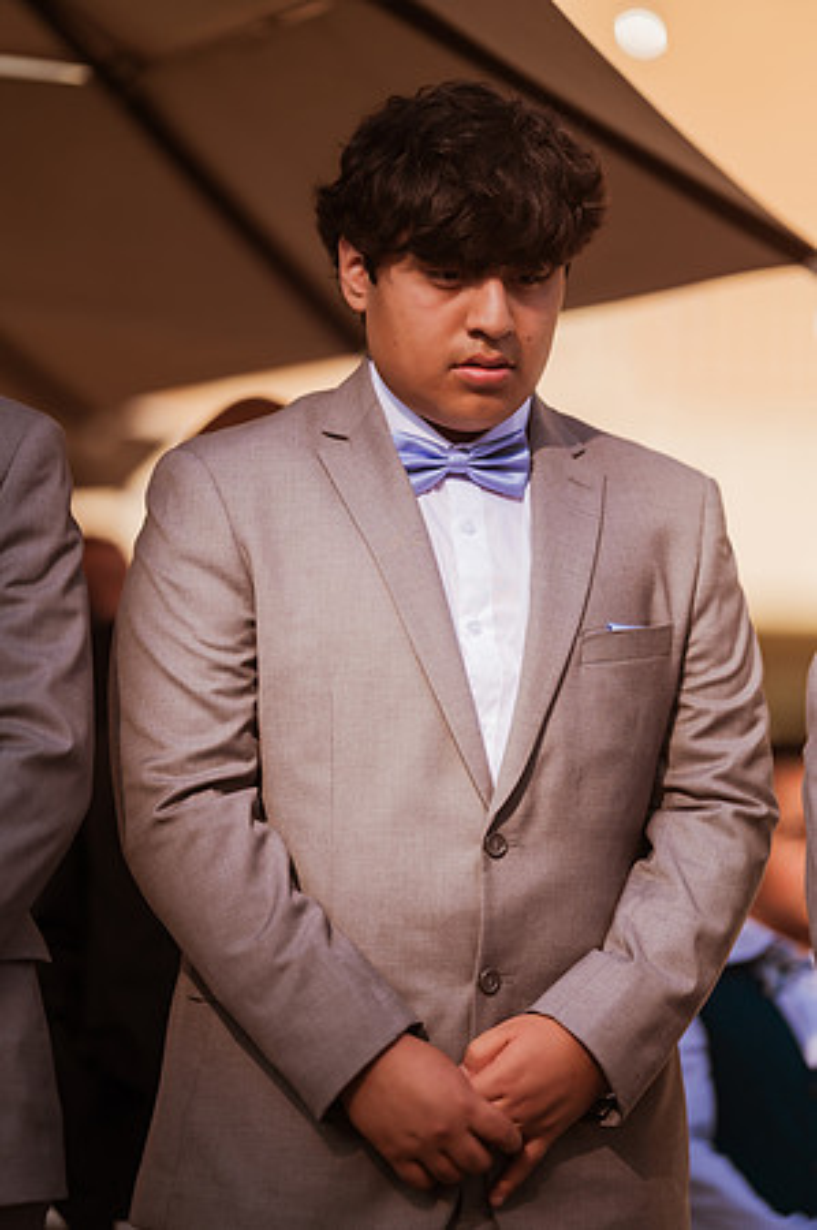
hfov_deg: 10.1
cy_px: 615
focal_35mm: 135
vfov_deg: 15.2
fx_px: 4606
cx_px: 408
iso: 125
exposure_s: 1/4000
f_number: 1.8
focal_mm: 135
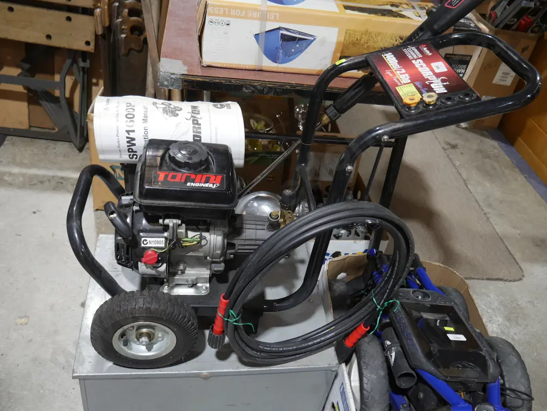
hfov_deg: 56.8
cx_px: 274
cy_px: 206
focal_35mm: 32
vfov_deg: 44.2
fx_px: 506
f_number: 3.6
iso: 500
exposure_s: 1/60
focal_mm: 16
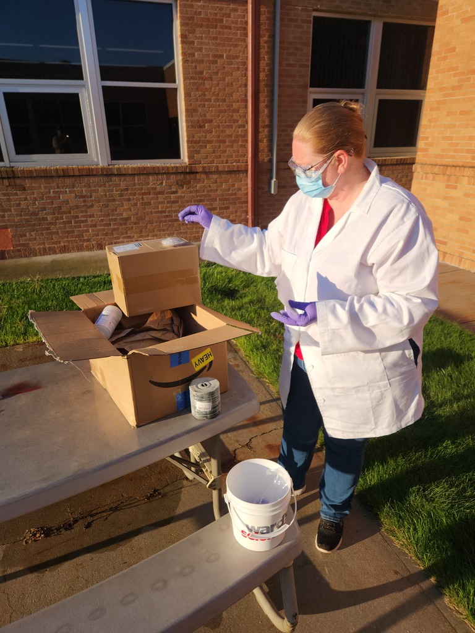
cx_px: 238
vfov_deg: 73.9
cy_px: 316
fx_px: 421
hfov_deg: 58.9
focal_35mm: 23
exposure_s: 1/1286
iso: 20
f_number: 1.8
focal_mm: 5.4
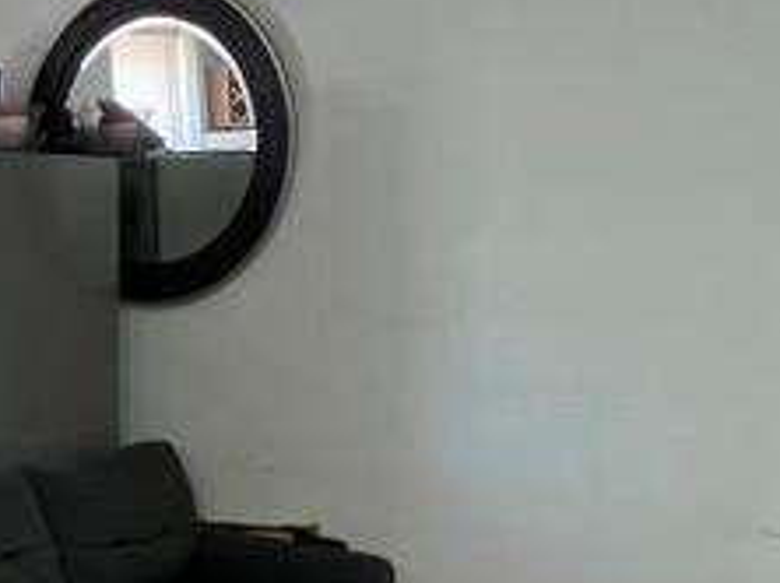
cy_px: 169
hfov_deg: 30.2
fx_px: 1351
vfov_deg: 24.2
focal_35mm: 60
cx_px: 21
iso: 125
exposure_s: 1/60
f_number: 1.8
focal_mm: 1.57
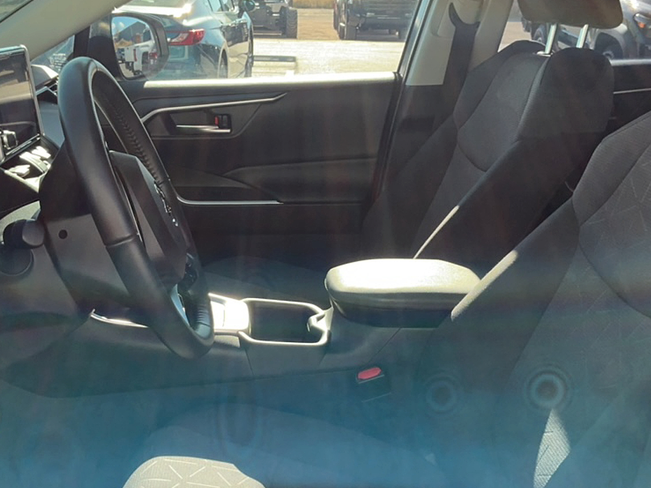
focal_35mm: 39
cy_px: 283
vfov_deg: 36.7
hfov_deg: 47.8
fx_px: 733
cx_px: 298
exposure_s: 1/391
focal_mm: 3
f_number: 1.8
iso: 32
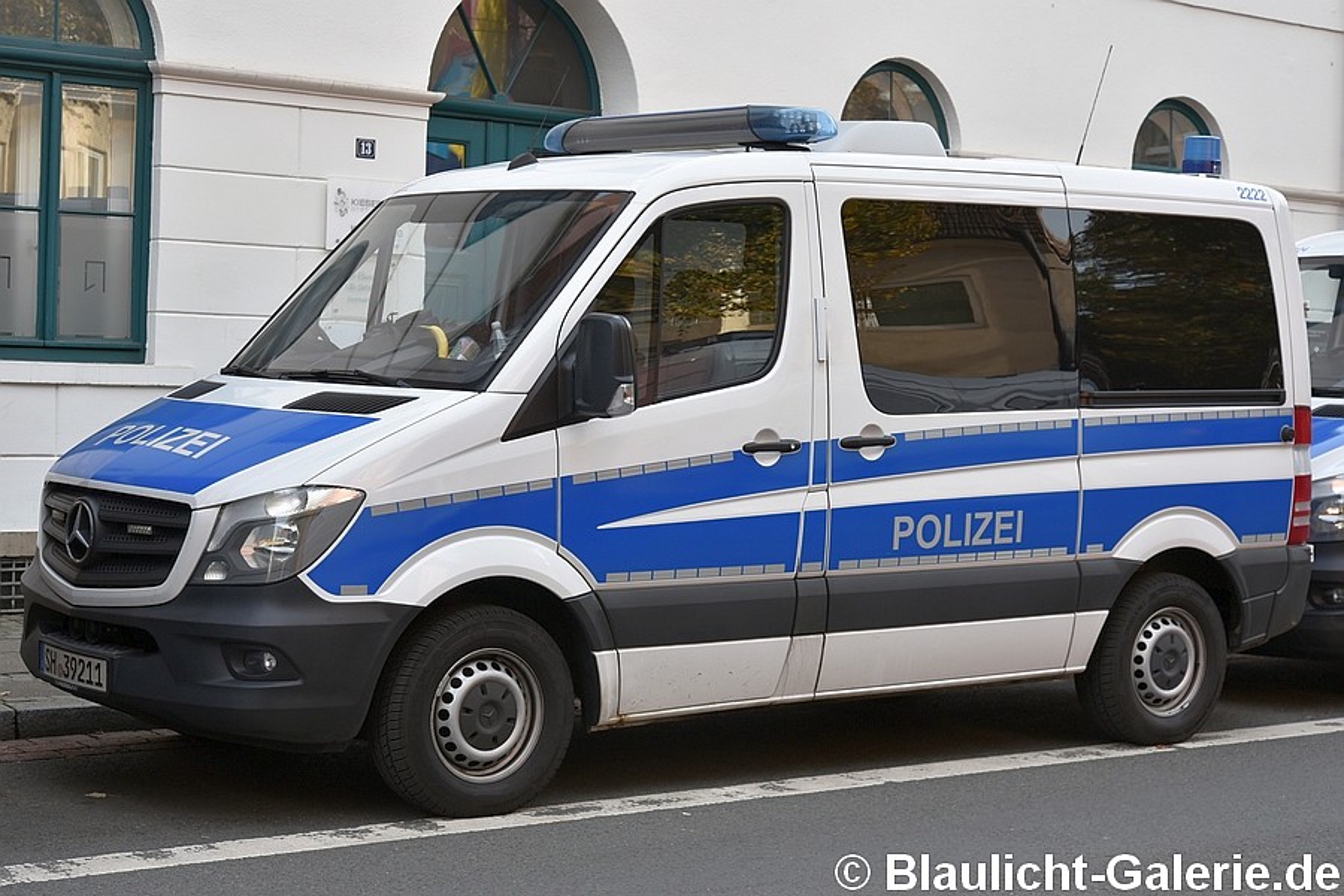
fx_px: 2426
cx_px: 672
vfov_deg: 20.9
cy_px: 448
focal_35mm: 65
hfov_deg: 31.0
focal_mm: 65
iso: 400
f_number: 7.1
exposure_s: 1/200
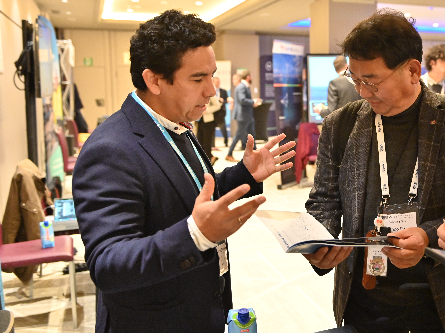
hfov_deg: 41.4
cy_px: 166
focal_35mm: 44
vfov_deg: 32.9
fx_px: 566
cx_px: 346
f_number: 2.8
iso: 2000
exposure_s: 1/80
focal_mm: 29
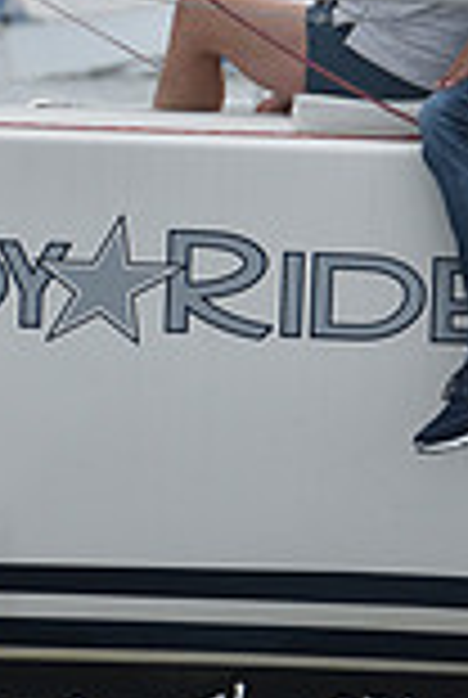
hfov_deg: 1.8
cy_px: 117
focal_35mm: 747
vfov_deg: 2.8
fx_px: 14501
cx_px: 407
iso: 250
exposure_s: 1/800
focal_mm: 200
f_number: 9
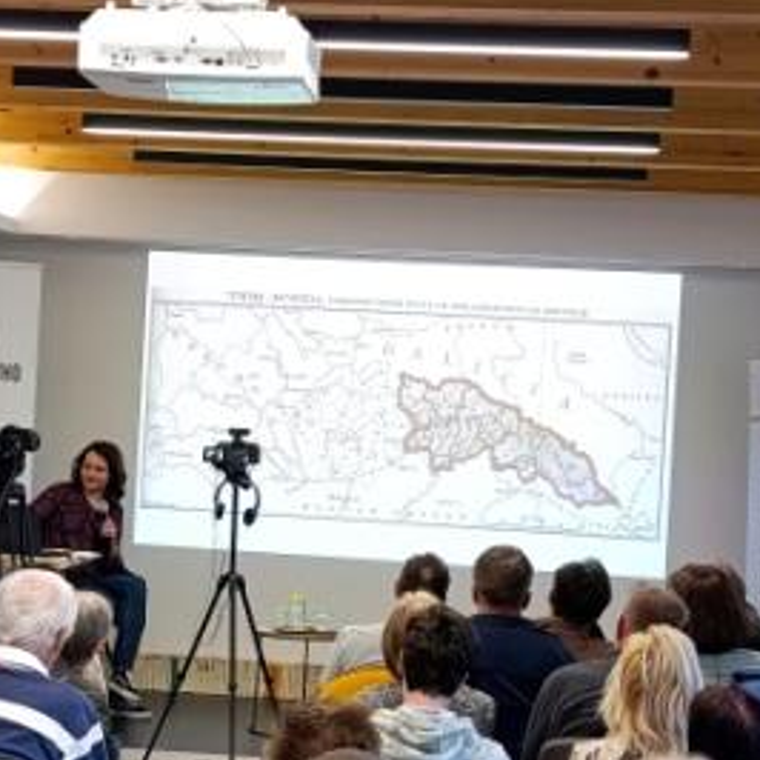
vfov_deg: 20.2
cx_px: 286
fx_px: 2136
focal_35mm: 86
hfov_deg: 20.1
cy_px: 431
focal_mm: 6.11
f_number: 1.65
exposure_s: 1/100
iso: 898
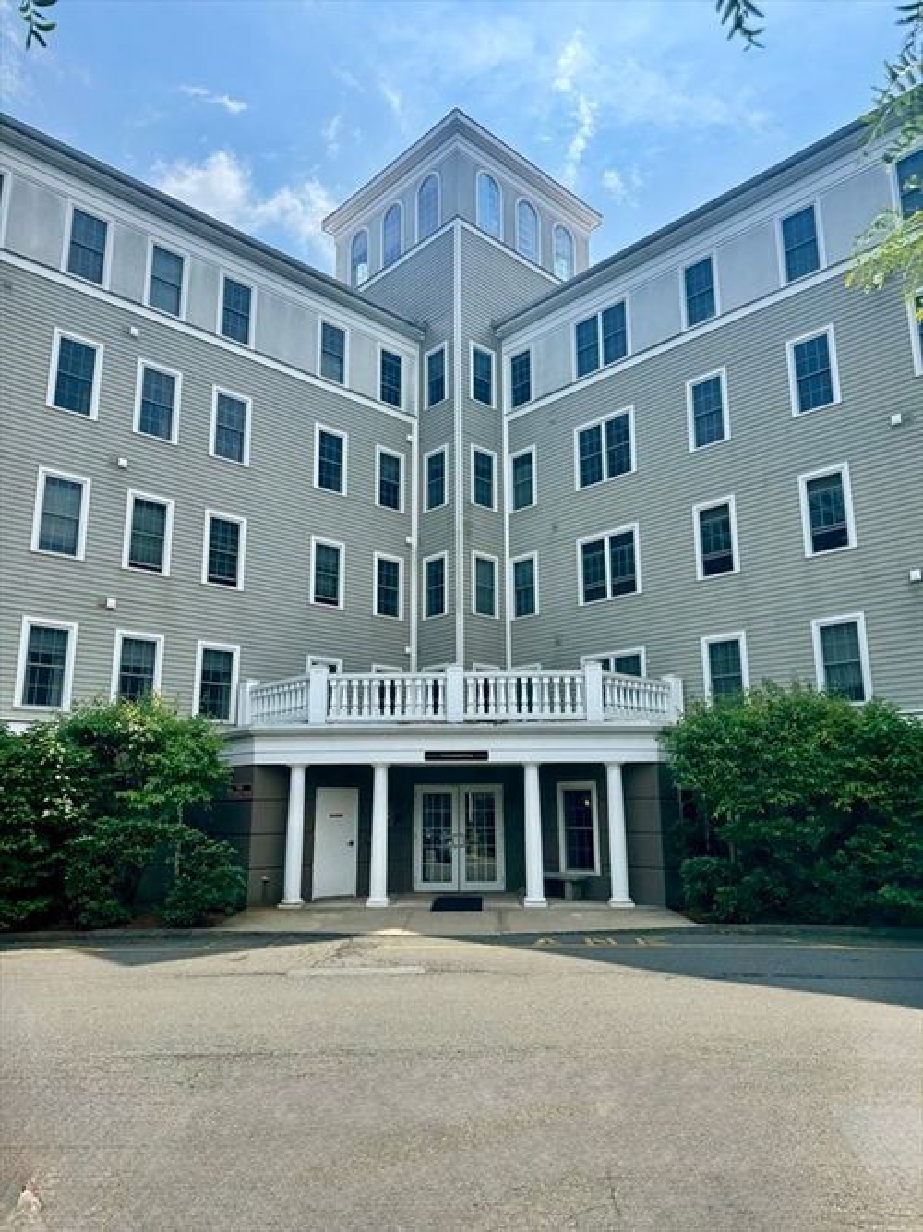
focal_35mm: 24
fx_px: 854
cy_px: 616
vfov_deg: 71.6
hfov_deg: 56.8
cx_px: 462
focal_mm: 6.76
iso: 80
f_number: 1.78
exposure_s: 1/4310
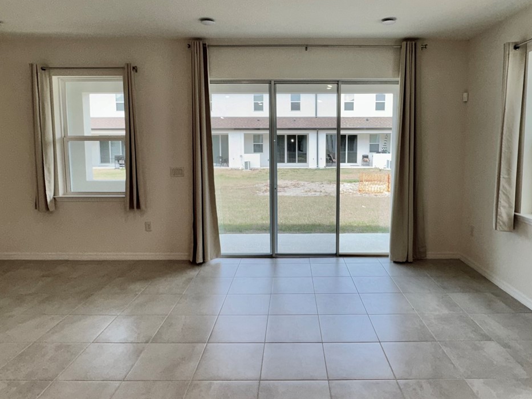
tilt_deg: -5.8
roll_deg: +0.1
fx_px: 369
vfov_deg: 56.7
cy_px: 175
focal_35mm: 24
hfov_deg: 71.4
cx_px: 292
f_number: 2.2
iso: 50
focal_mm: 2.22
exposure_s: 1/122
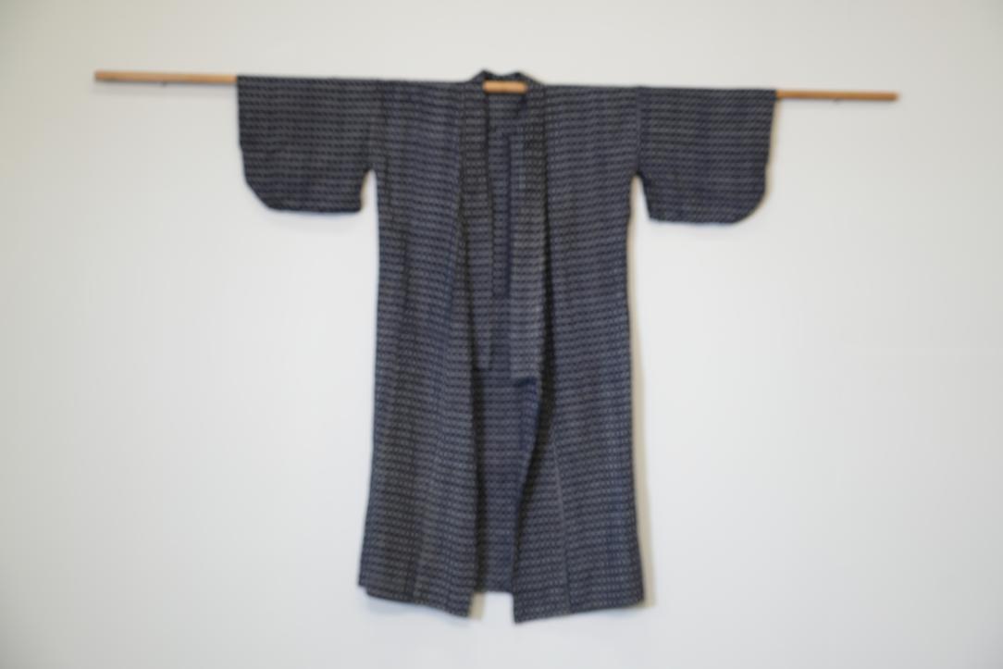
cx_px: 502
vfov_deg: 23.0
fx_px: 1644
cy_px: 334
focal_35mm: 59
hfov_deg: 33.9
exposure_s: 1/60
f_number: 4
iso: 640
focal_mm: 59
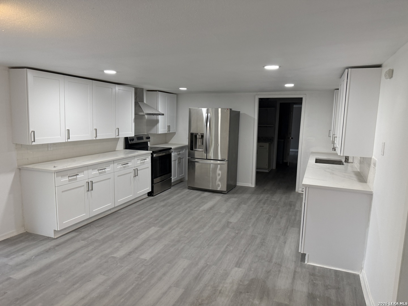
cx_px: 204
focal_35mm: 24
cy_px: 153
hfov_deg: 71.6
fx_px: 283
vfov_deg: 56.8
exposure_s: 1/120
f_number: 1.78
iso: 200
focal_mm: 6.76
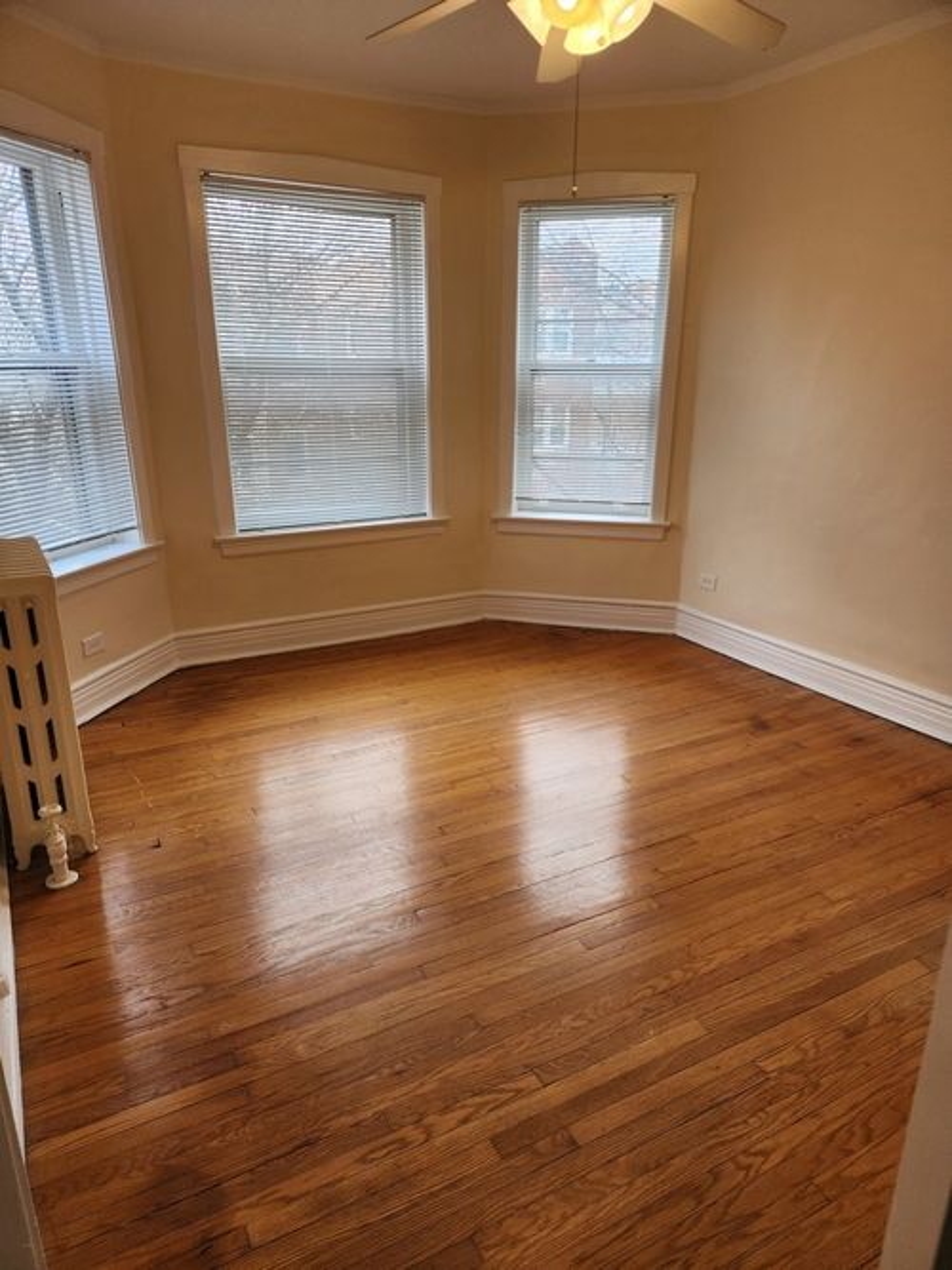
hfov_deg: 58.9
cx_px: 476
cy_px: 635
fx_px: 844
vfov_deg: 73.9
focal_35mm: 23
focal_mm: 5.4
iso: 64
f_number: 1.8
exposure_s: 1/120
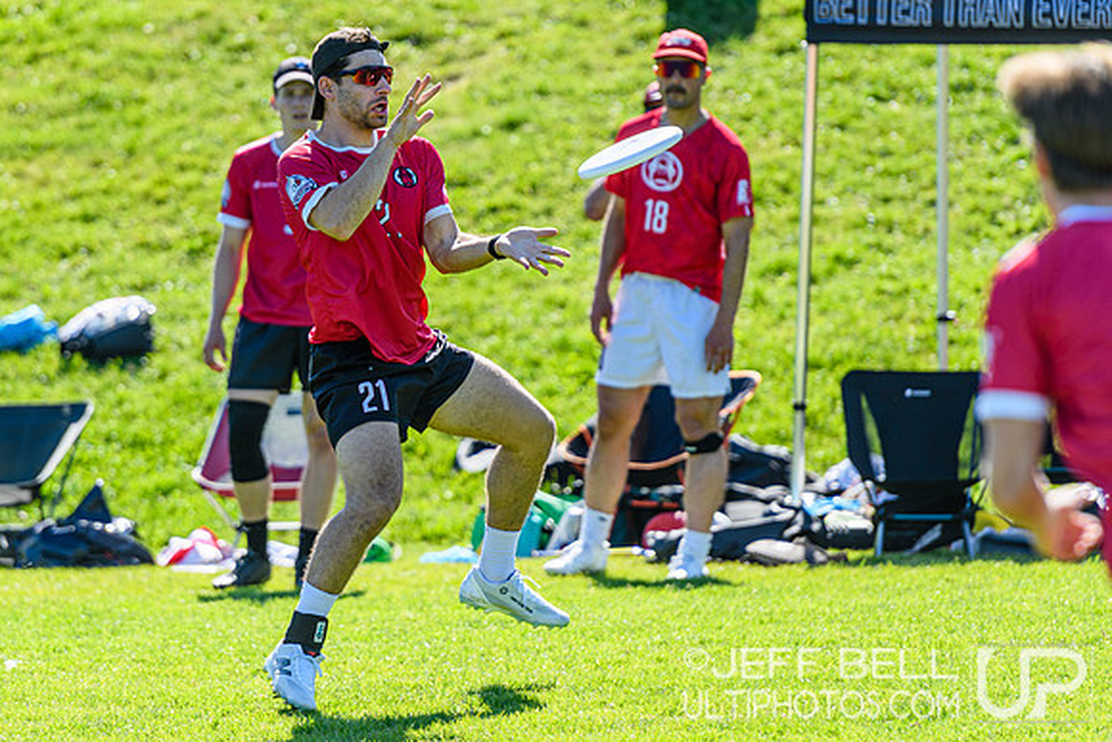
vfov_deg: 4.0
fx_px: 10624
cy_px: 317
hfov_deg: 6.0
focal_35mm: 344
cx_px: 475
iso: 100
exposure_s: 1/1000
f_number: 3.2
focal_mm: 200
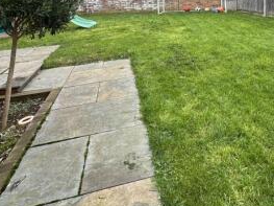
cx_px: 178
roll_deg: +3.6
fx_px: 245
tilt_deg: -6.0
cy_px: 21
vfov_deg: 41.8
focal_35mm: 31
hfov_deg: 57.4
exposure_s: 1/167
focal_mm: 2.22
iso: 40
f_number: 2.2
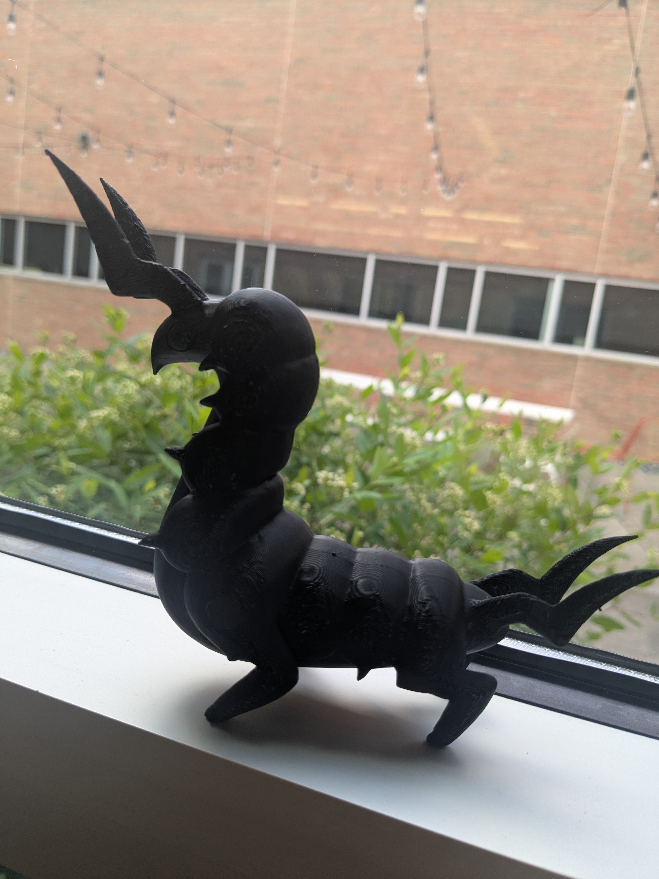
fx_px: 685
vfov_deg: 65.3
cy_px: 440
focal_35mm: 27
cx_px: 330
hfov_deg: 51.4
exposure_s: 1/169
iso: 49
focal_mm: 4.38
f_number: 1.73
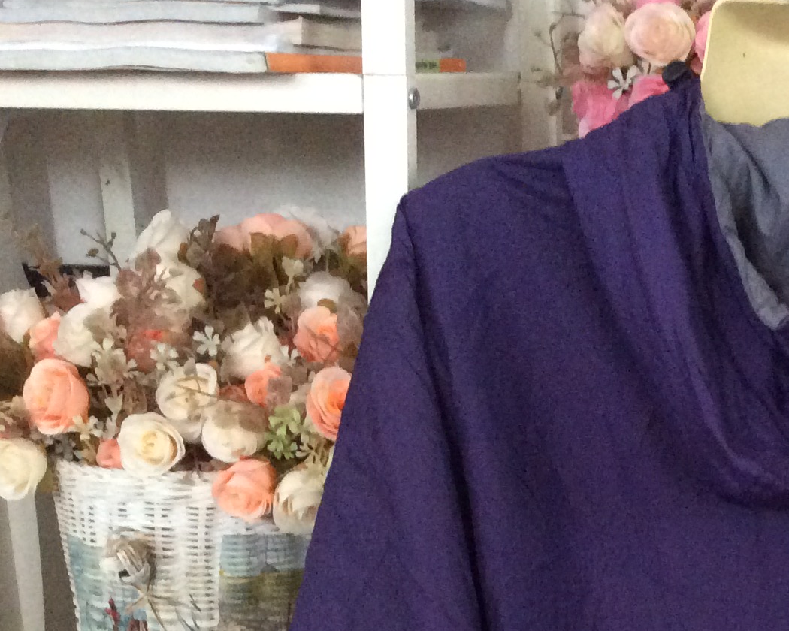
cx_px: 733
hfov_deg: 24.0
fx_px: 1798
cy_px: 717
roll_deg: +1.2
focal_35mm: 77
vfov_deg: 19.0
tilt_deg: -19.7
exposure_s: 1/20
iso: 320
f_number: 2.4
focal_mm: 3.3
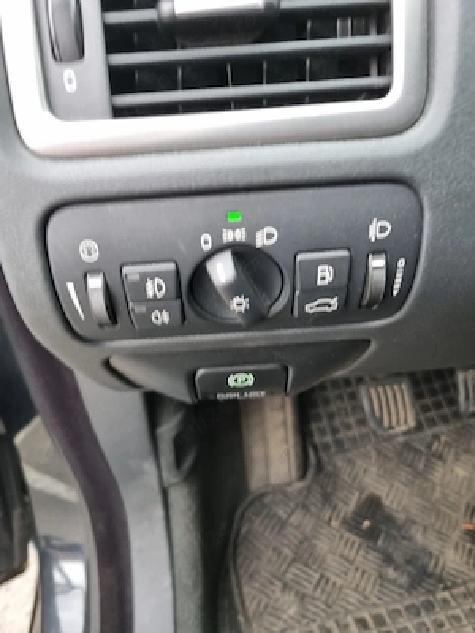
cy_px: 316
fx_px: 476
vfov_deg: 67.3
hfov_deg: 53.1
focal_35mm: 26
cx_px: 238
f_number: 1.8
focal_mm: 5.4
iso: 320
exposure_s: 1/50
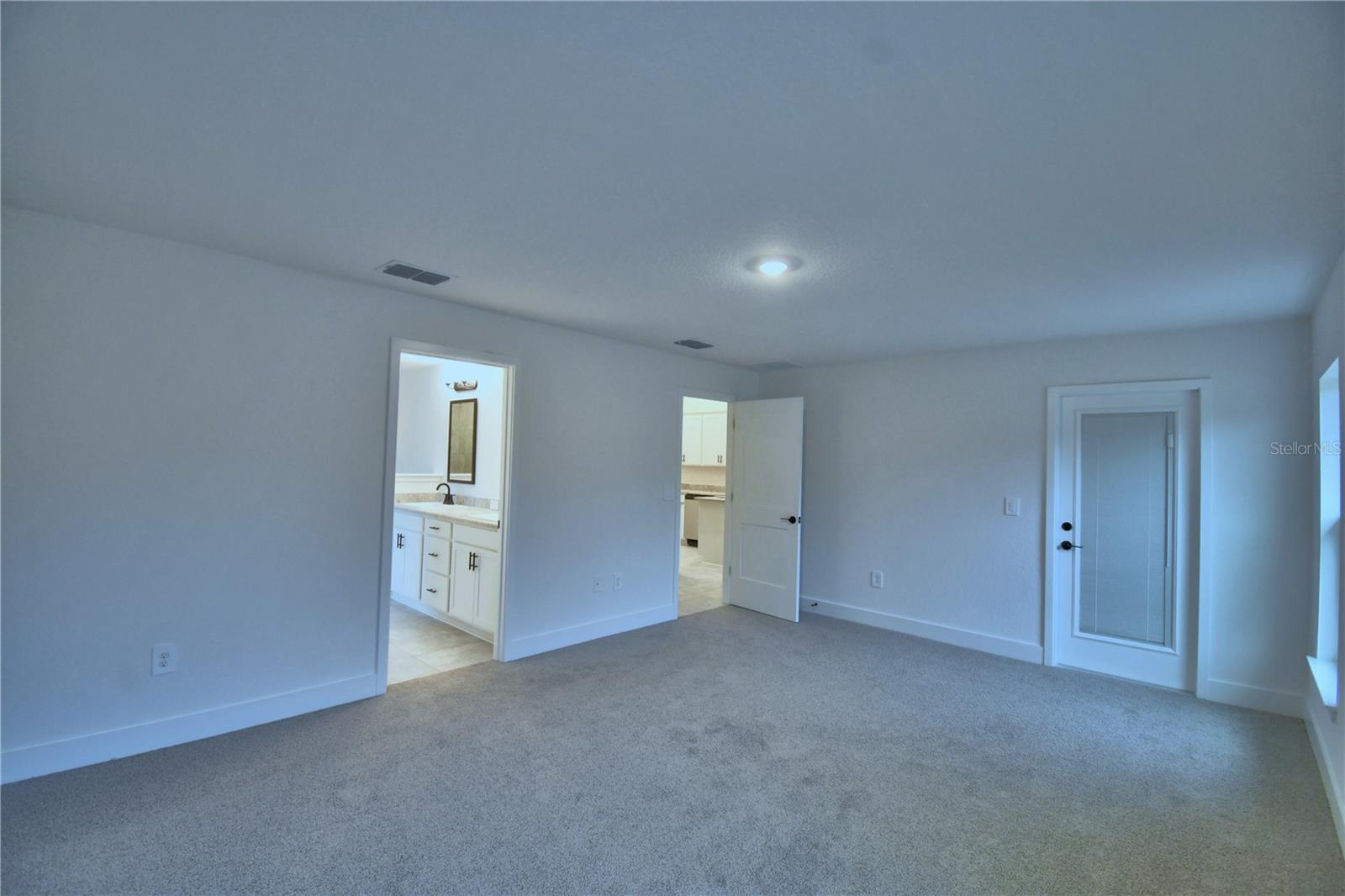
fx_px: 560
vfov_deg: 77.3
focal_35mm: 15
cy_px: 448
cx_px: 672
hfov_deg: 100.4
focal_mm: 10
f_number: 4.5
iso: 400
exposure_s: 1/30
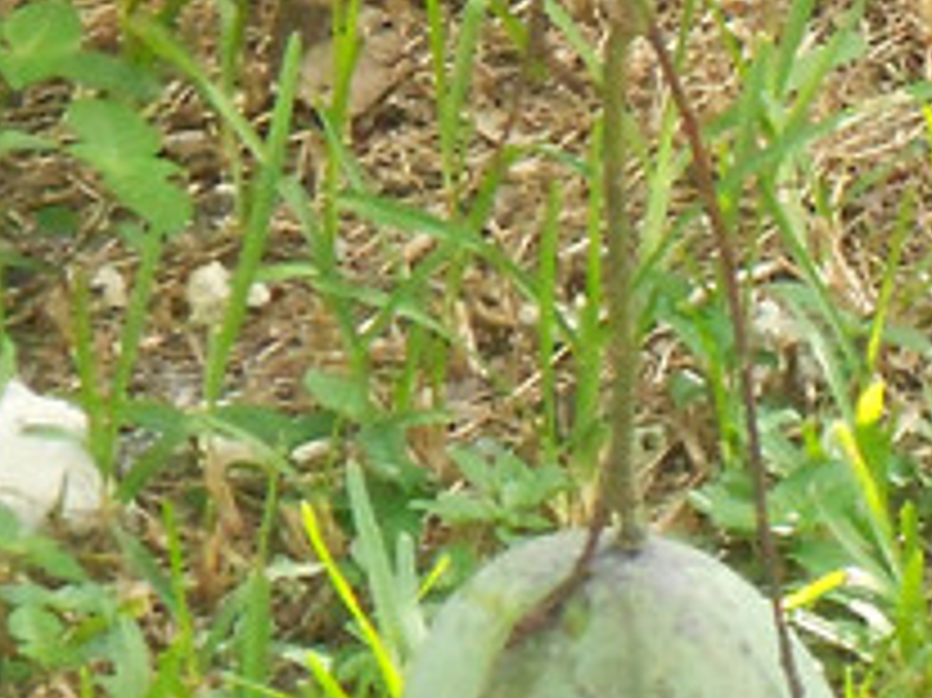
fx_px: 11920
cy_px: 144
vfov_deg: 3.4
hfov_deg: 4.5
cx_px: 1150
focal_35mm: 443
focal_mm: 15.4
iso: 400
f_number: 6.3
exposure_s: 1/60
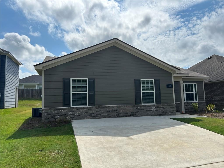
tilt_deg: +7.9
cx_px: 112
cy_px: 84
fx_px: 168
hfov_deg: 67.3
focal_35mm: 26
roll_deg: +0.5
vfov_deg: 53.1
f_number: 1.5
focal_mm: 5.7
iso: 50
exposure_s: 1/10309
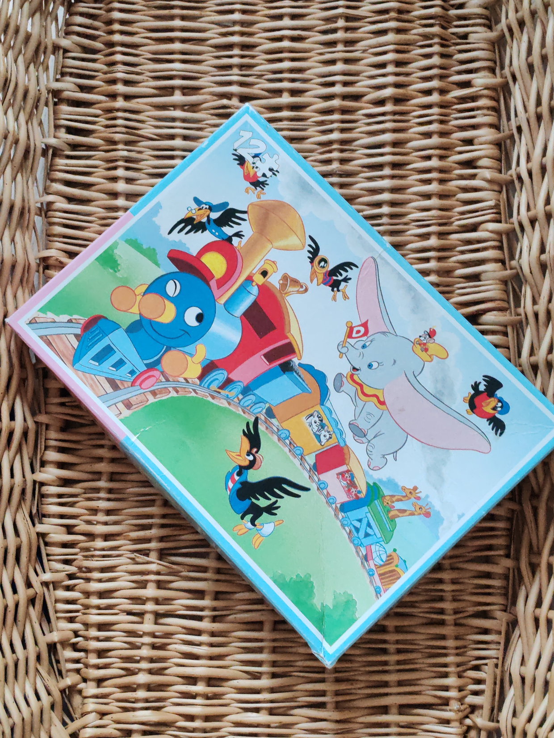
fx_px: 1152
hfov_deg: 27.0
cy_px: 369
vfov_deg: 35.5
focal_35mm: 54
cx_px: 277
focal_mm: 6.12
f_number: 1.9
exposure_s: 1/100
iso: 2500
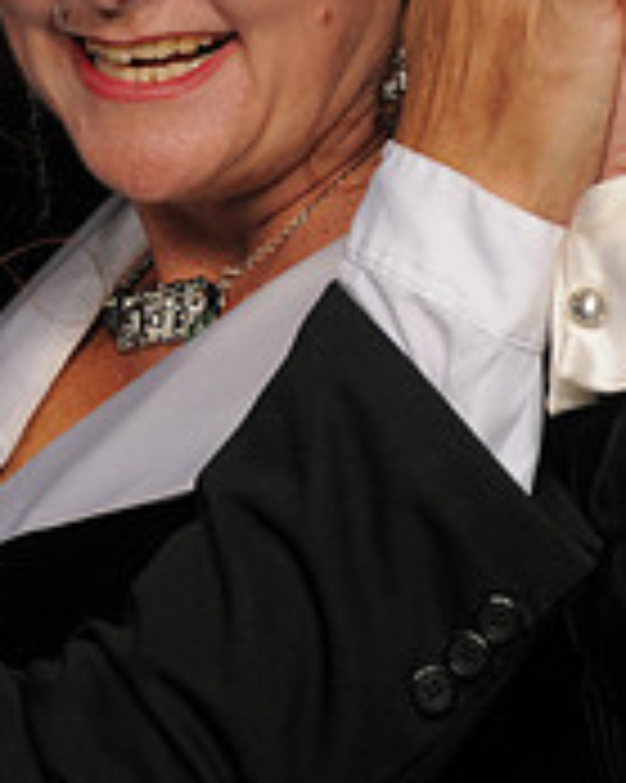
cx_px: 14
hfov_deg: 5.0
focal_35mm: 309
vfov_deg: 6.2
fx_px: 7162
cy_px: -74
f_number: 6.3
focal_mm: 66
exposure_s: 1/60
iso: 200
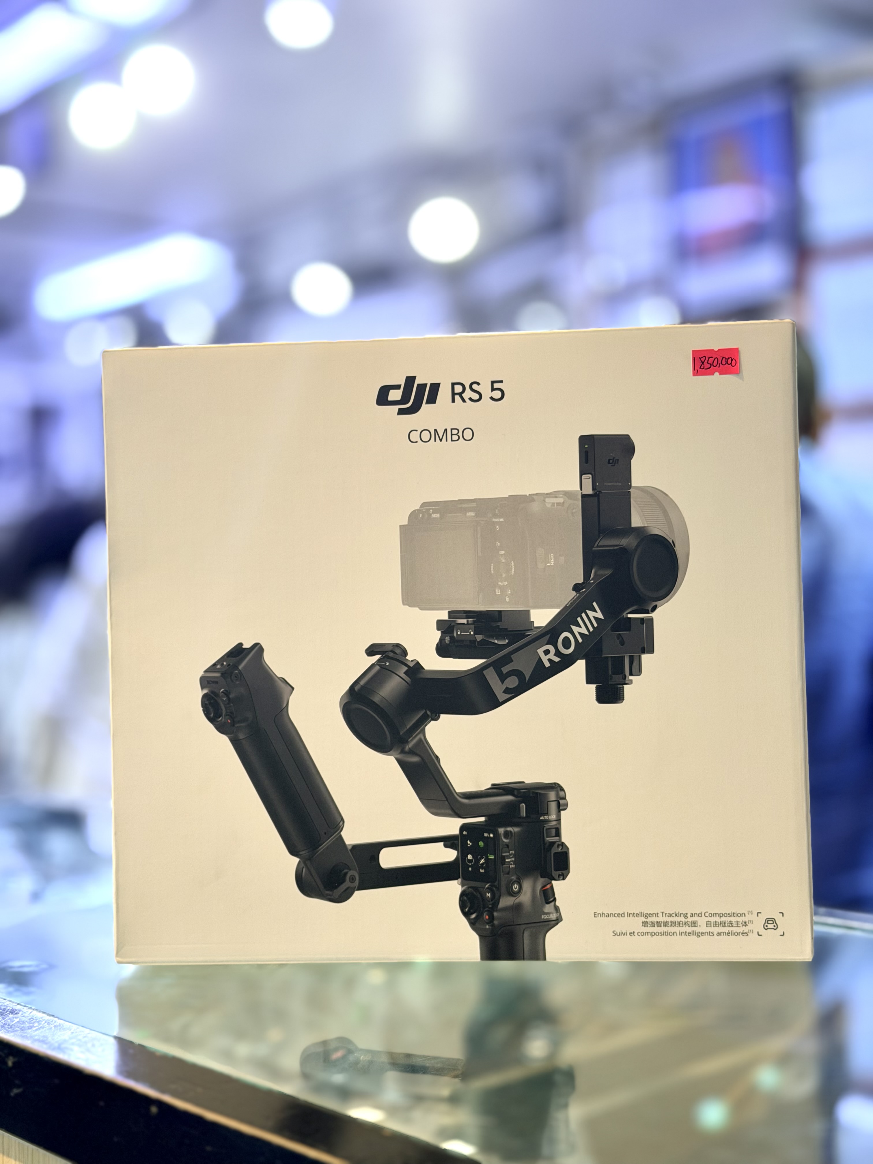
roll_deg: +1.0
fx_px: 1614
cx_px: 436
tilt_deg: +0.1
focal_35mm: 48
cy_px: 582
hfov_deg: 30.3
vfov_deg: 39.7
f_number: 1.78
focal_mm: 6.76
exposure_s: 1/248
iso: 64
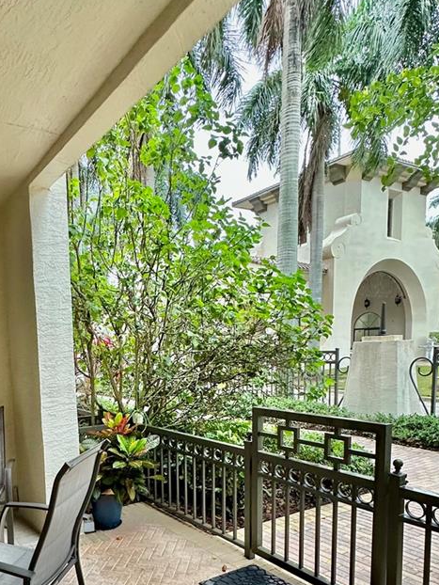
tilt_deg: -6.3
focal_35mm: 27
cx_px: 133
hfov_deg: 50.1
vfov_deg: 63.1
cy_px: 404
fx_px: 456
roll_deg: +1.0
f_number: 2.2
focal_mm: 2.22
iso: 250
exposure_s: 1/120
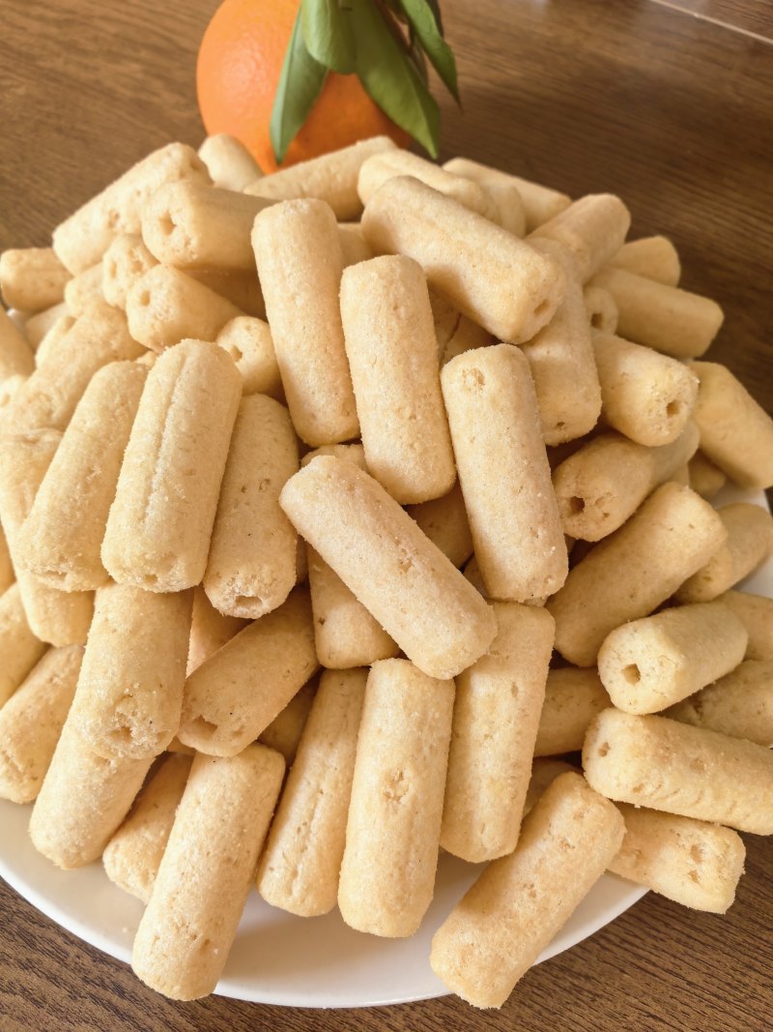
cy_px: 516
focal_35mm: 24
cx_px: 386
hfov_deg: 56.8
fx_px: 715
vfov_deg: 71.6
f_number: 2.8
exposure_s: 1/100
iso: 100
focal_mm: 5.75
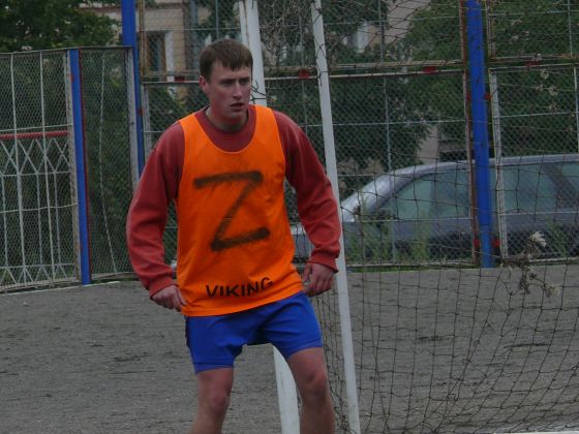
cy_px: 217
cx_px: 290
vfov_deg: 2.6
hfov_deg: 3.4
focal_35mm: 579
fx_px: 9685
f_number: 5.6
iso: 100
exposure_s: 1/400
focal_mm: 68.8
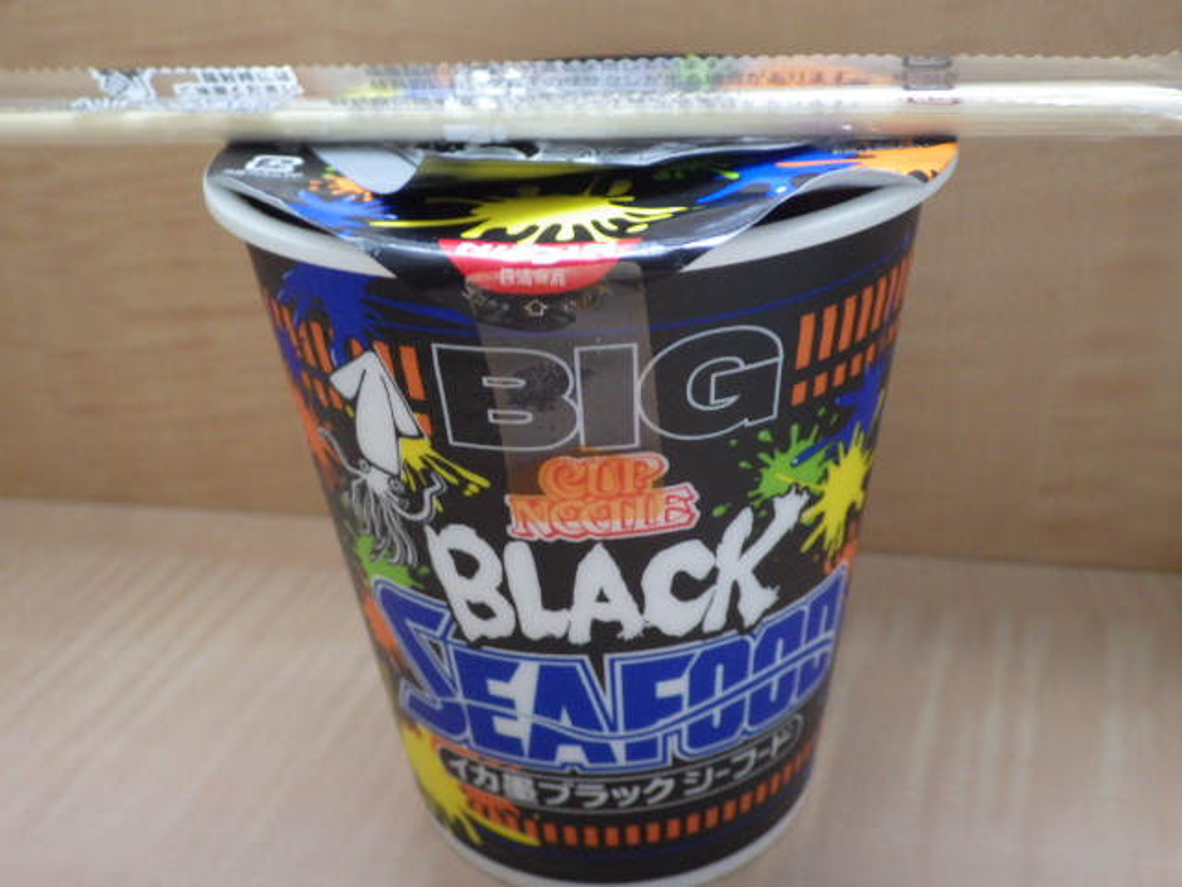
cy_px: 444
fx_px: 1332
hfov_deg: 47.9
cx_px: 591
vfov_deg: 36.8
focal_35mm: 39
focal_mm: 6.9
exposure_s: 1/50
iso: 640
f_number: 2.7
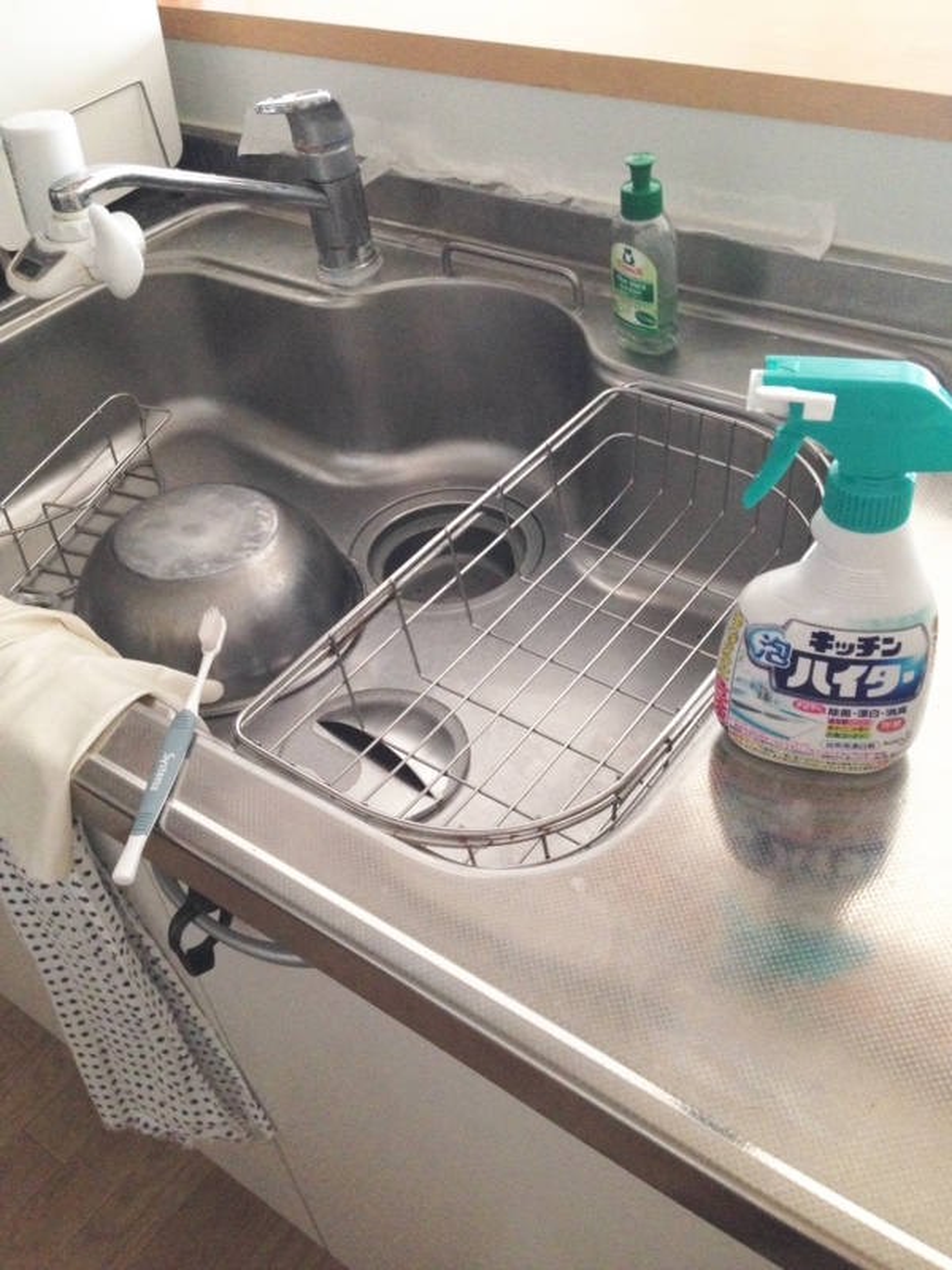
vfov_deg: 55.4
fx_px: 1210
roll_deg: +6.4
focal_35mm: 33
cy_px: 635
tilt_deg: -38.9
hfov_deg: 42.9
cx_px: 476
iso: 320
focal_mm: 4.12
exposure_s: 1/15
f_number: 2.4
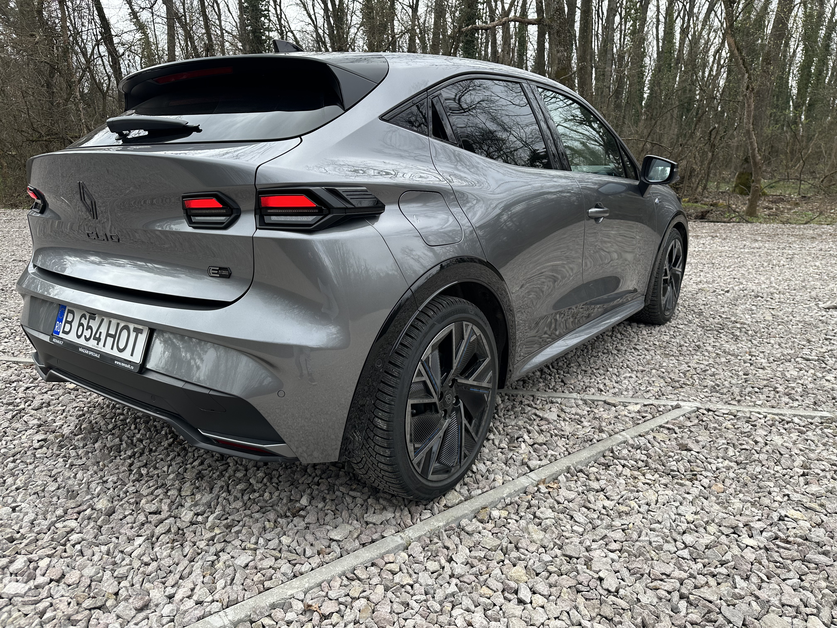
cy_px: 314
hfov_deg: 71.6
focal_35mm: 24
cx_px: 418
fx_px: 580
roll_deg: +0.1
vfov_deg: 56.8
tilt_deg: -14.9
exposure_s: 1/1212
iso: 80
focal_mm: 6.86
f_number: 1.78
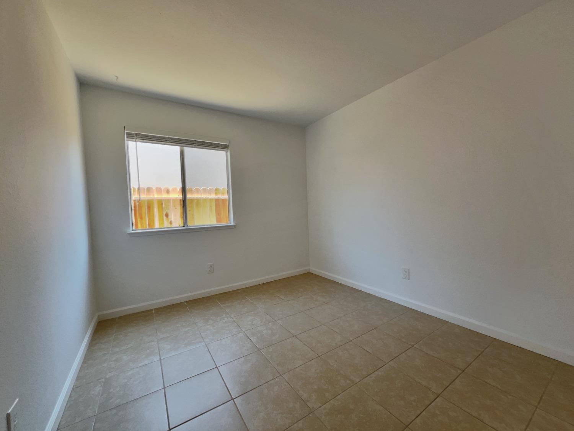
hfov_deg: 106.2
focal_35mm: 13
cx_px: 287
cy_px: 216
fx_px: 216
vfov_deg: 89.9
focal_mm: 1.57
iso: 50
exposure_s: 1/50
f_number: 1.8
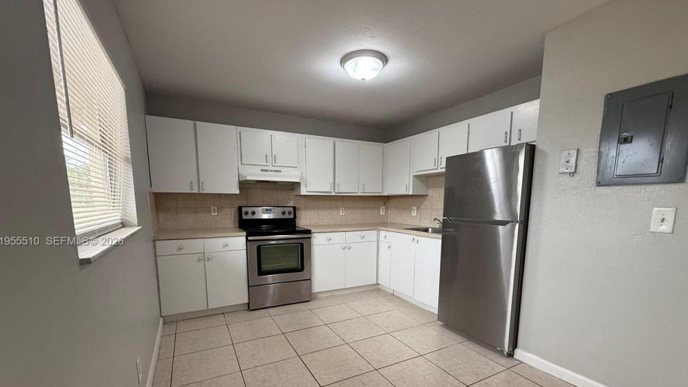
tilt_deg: -6.2
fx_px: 292
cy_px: 242
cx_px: 344
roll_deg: -0.9
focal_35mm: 16
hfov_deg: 99.4
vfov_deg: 66.1
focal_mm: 2.22
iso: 320
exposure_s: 1/120
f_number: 2.2
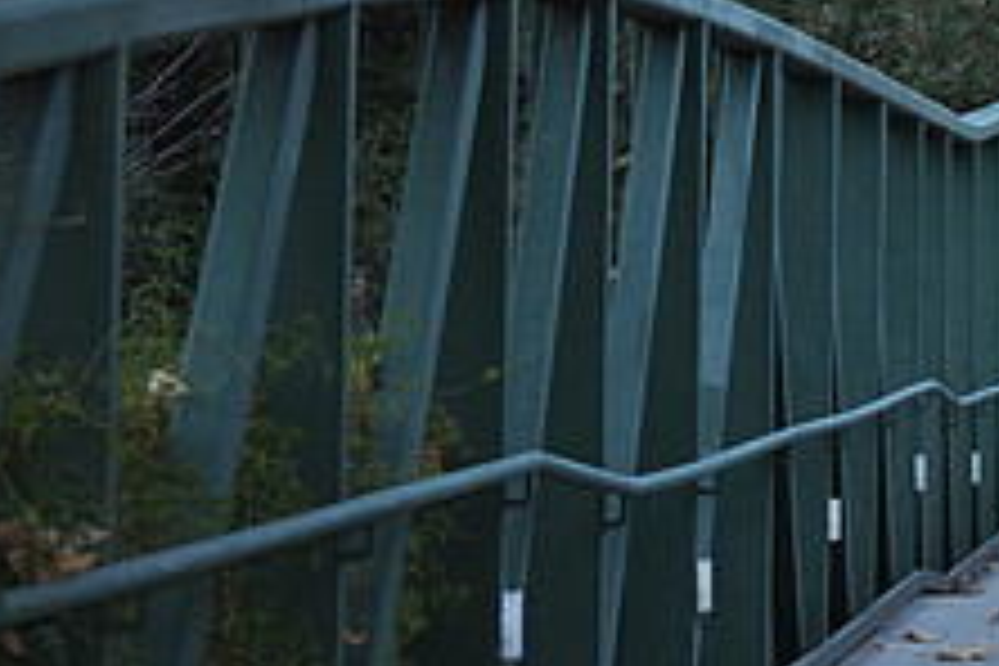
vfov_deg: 6.3
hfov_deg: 9.4
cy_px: -146
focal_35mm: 215
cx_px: 1282
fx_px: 5974
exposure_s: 1/200
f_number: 4
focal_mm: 55
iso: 220
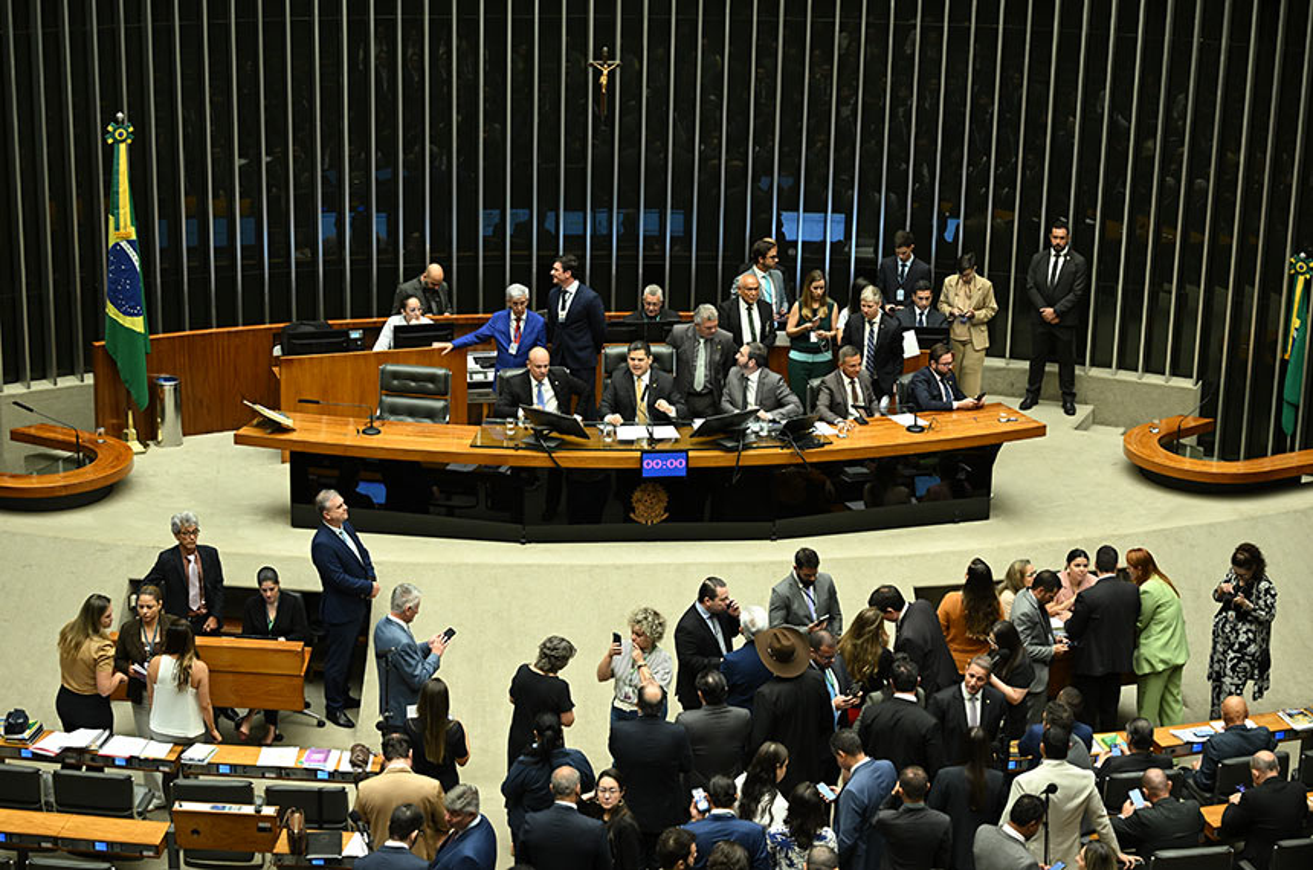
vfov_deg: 19.4
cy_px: 435
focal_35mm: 70
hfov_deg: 28.9
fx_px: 2548
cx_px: 656
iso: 1600
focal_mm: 70
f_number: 3.5
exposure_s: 1/125
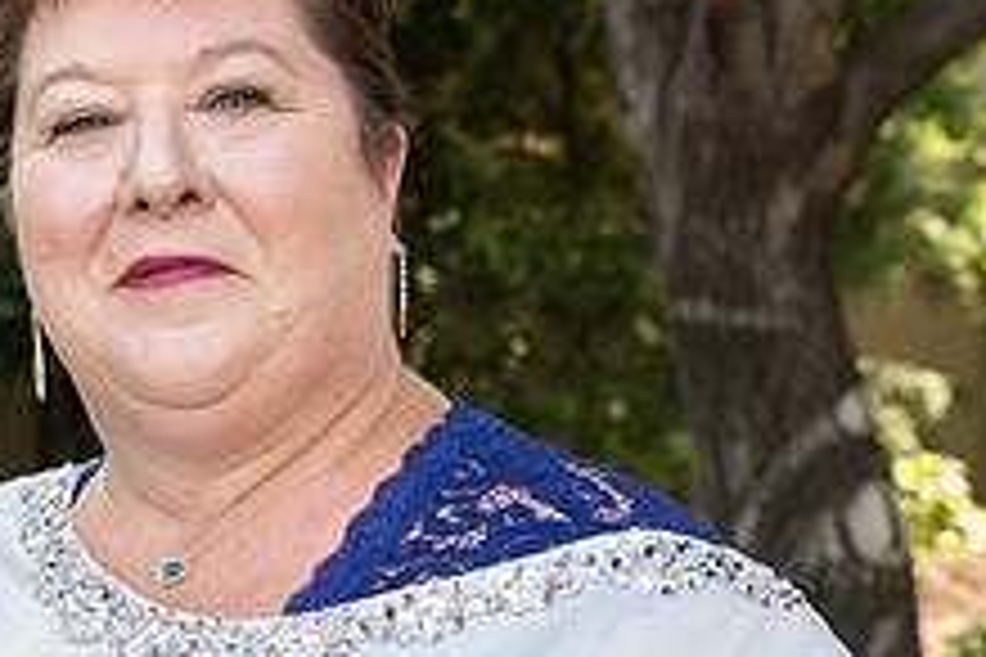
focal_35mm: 82
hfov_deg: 22.5
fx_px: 2246
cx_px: -239
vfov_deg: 16.6
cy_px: 457
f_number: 4.5
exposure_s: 1/125
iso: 400
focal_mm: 31
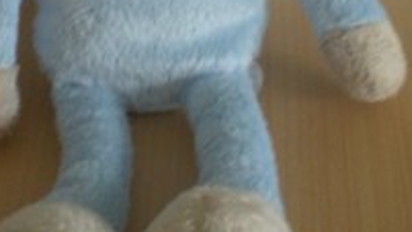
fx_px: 1169
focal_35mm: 107
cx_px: 160
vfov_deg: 11.0
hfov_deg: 20.0
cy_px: -86
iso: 261
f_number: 3.1
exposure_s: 1/8
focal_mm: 6.3
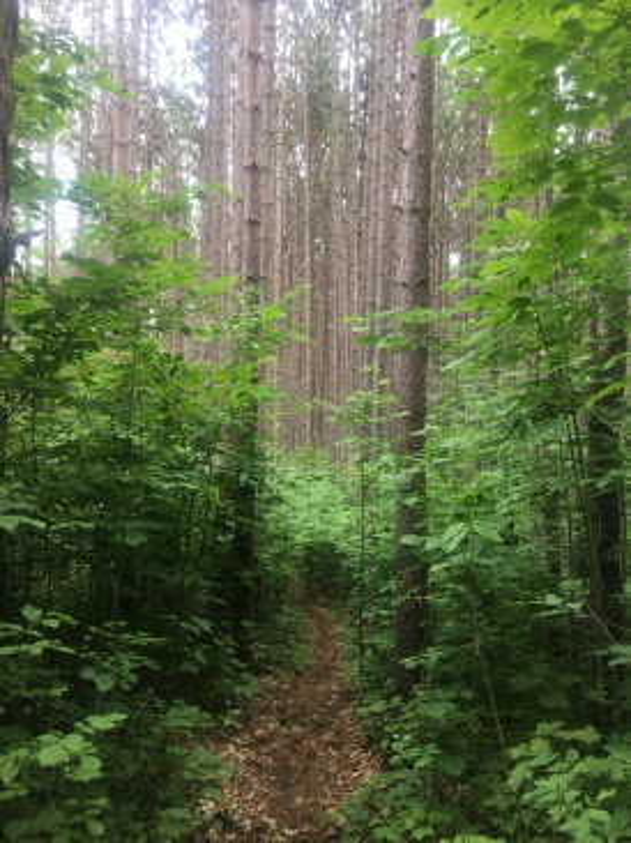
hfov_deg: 48.2
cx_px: 316
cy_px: 422
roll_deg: -1.1
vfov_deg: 61.7
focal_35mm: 29
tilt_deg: -3.3
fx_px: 706
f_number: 2.2
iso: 25
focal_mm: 4.15
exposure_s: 1/60
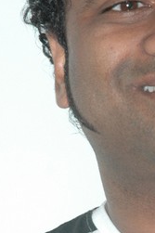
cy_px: 250
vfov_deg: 6.1
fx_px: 2173
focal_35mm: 336
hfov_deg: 4.1
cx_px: 205
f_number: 7.1
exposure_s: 1/125
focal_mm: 55
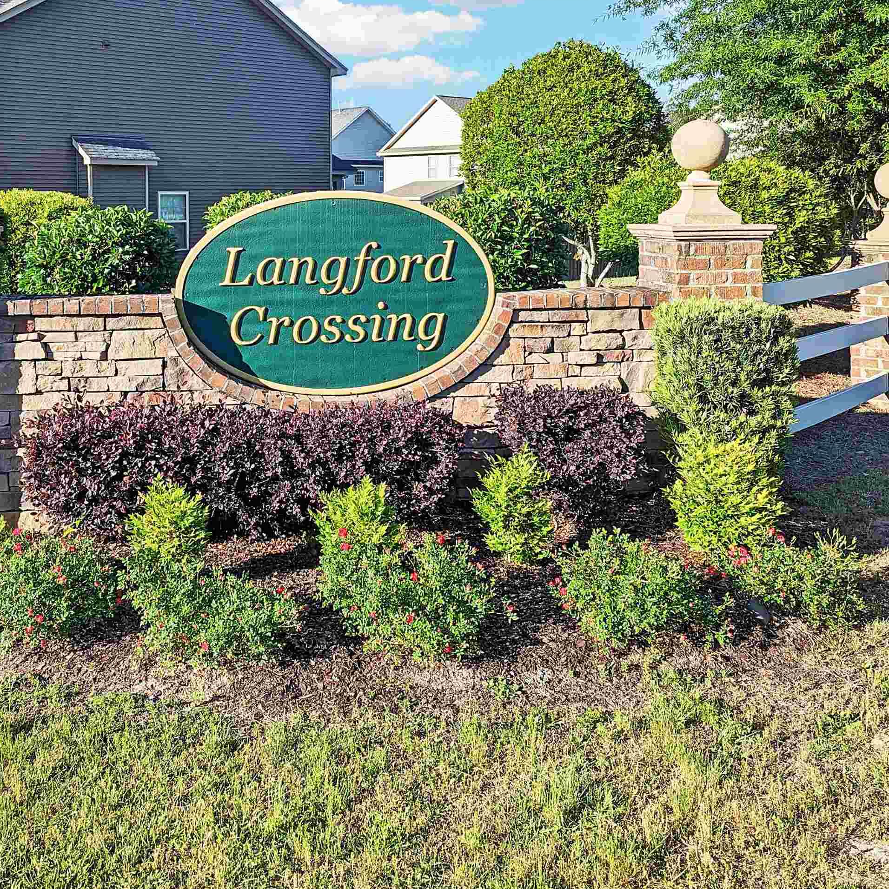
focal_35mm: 34
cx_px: 313
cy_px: 394
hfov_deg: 47.8
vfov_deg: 48.4
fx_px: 988
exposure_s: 1/1715
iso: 42
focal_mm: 6.81
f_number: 1.85
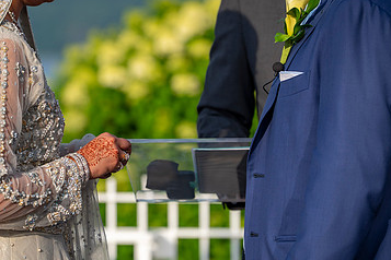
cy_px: 147
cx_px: 121
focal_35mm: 315
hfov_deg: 6.5
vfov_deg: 4.4
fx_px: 3421
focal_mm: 180
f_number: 4.5
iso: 160
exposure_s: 1/1000
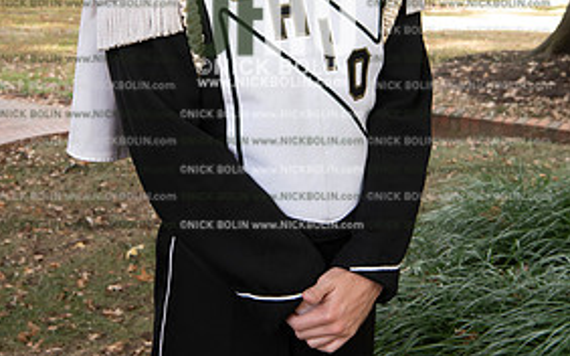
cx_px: 271
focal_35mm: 78
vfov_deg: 16.5
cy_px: 30
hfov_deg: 26.5
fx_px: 1211
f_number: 8
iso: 800
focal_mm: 48
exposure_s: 1/100
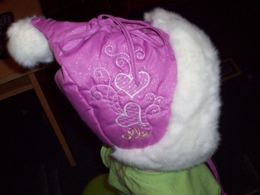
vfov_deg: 27.6
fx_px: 398
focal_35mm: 53
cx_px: 129
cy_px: 96
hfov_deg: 36.1
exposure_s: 1/45
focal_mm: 6.2
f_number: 2.8
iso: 80
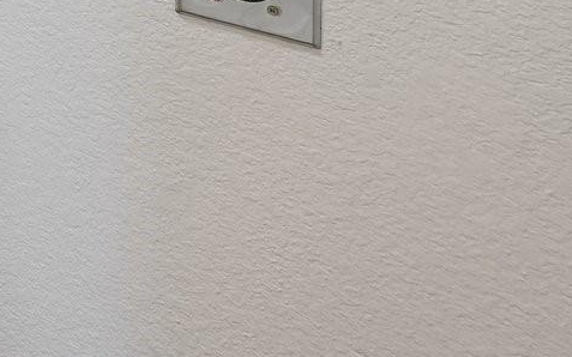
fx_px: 1125
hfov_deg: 17.4
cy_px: -425
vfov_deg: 14.1
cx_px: -649
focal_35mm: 72
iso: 400
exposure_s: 1/10
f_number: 8
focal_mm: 16.5
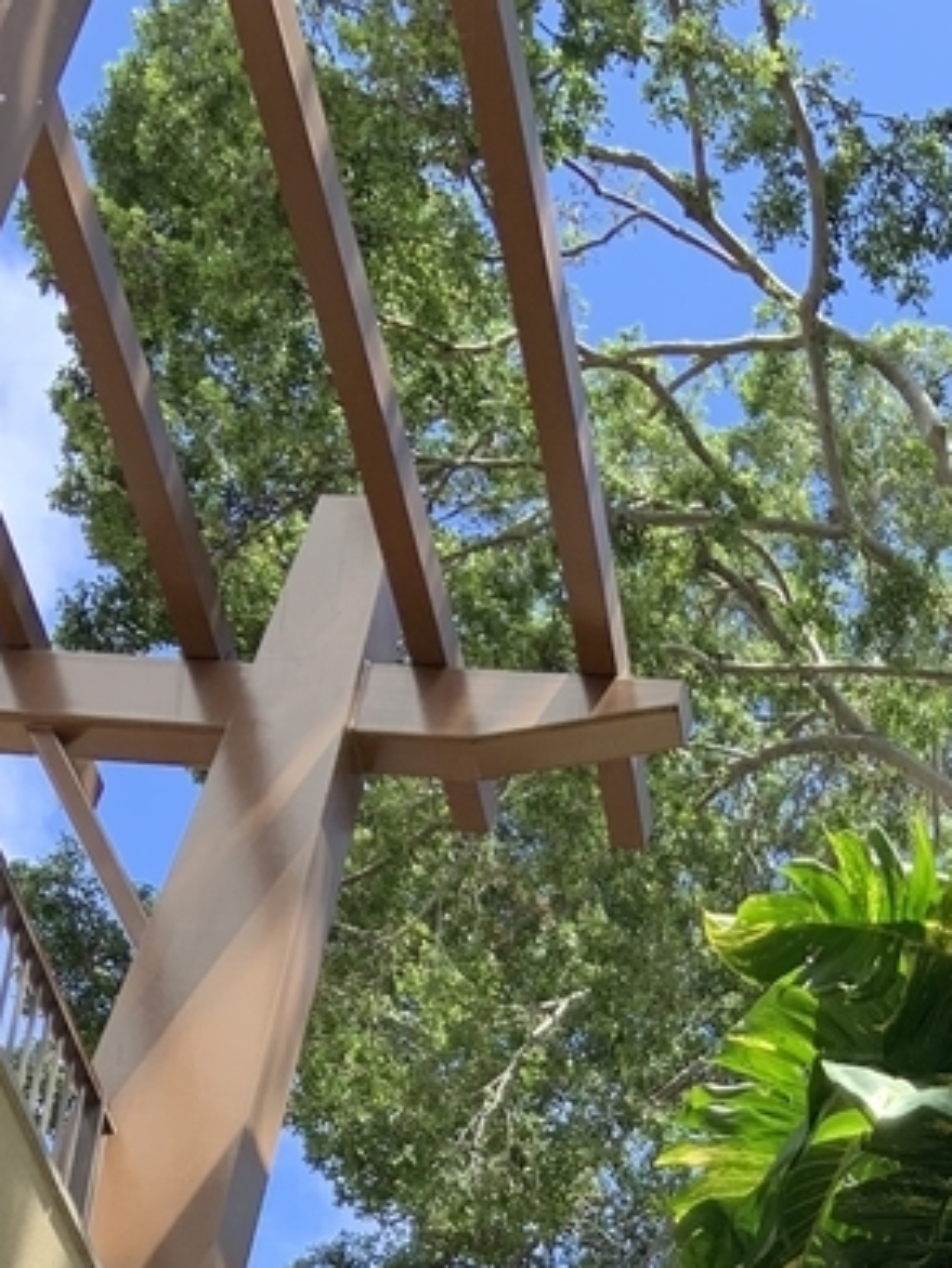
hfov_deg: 18.2
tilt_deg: +32.6
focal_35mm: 80
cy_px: 1876
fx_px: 2930
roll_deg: +0.6
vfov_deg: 20.9
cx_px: 825
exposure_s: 1/291
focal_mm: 4.25
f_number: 1.8
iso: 25
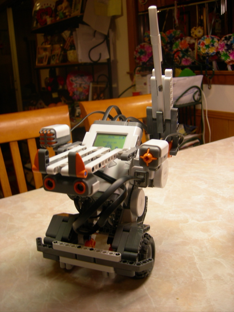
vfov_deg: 51.4
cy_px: 156
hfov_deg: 39.7
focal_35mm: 36
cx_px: 117
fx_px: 324
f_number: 2.7
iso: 64
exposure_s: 1/20.5
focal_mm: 7.5
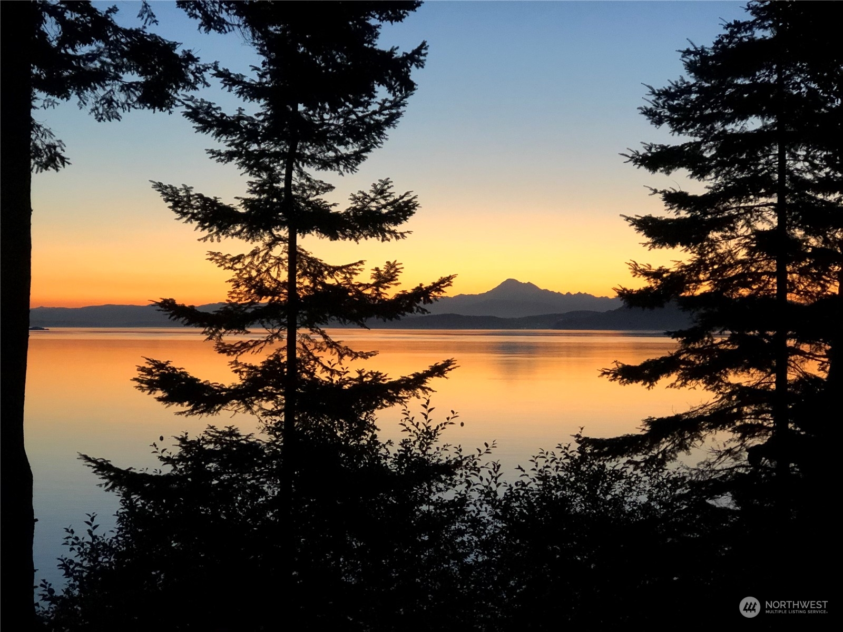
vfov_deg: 25.7
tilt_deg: +0.1
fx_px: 1388
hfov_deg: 33.8
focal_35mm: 57
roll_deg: +1.3
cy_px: 316
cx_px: 422
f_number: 2.8
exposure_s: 1/60
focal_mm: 6.6
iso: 1000
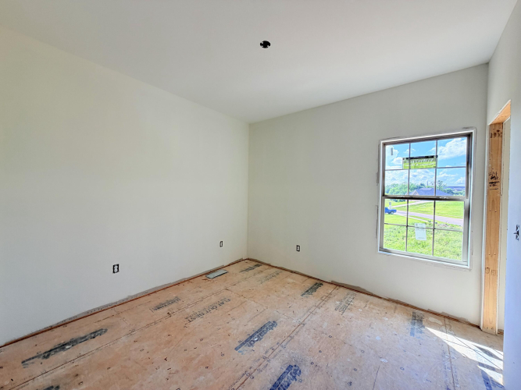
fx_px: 211
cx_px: 260
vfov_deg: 85.7
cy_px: 195
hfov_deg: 102.1
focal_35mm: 14
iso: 50
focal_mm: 2.22
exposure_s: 1/141
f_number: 2.2
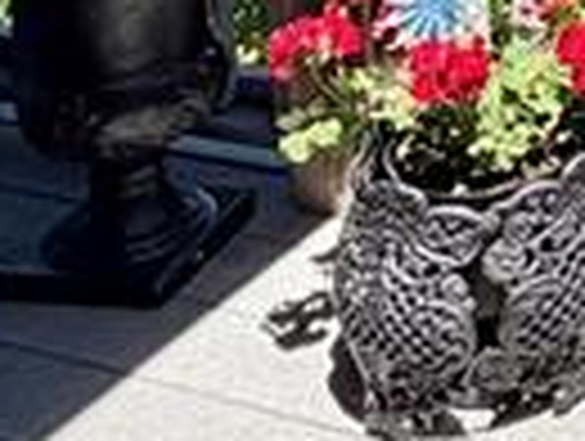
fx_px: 1862
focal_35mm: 110
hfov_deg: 14.5
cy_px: -738
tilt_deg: -5.0
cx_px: 1206
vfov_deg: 10.7
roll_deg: -0.3
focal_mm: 2.22
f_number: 2.2
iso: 40
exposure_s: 1/770
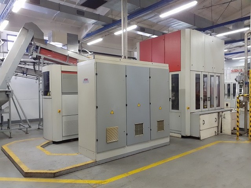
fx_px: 196
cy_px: 94
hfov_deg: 65.3
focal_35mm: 27
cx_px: 126
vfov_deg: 51.4
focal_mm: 3.6
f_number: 1.9
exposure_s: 1/33
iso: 200
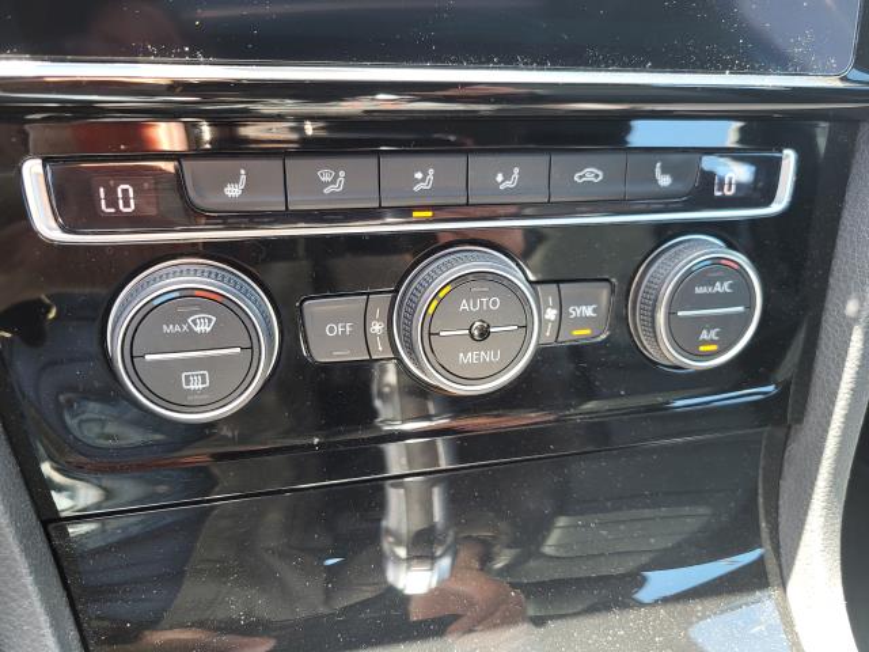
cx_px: 434
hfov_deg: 67.3
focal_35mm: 26
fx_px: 653
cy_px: 326
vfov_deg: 53.1
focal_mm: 5.4
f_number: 1.8
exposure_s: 1/120
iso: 200
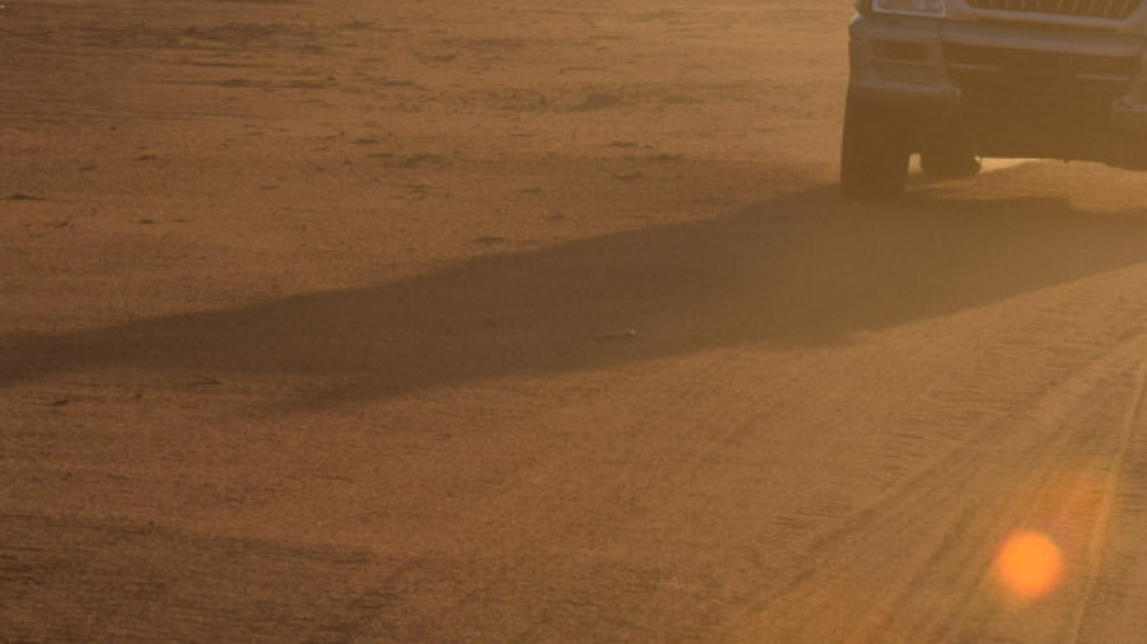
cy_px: -111
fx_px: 9243
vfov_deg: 4.0
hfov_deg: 7.0
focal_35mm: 304
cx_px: 1730
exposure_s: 1/640
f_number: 13
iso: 200
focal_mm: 58
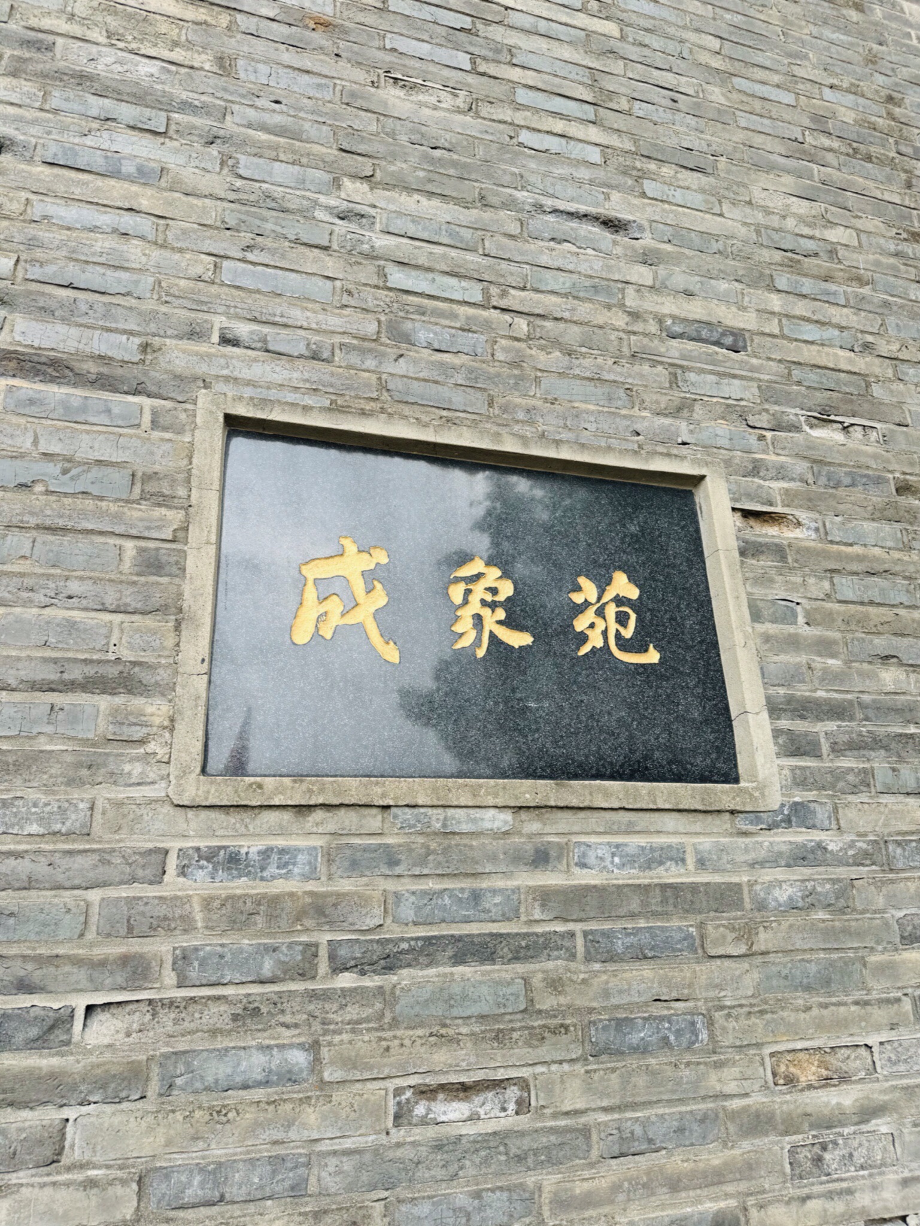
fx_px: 850
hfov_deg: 56.8
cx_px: 460
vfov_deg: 71.6
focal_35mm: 24
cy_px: 613
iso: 80
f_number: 1.78
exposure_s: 1/1010
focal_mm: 6.76
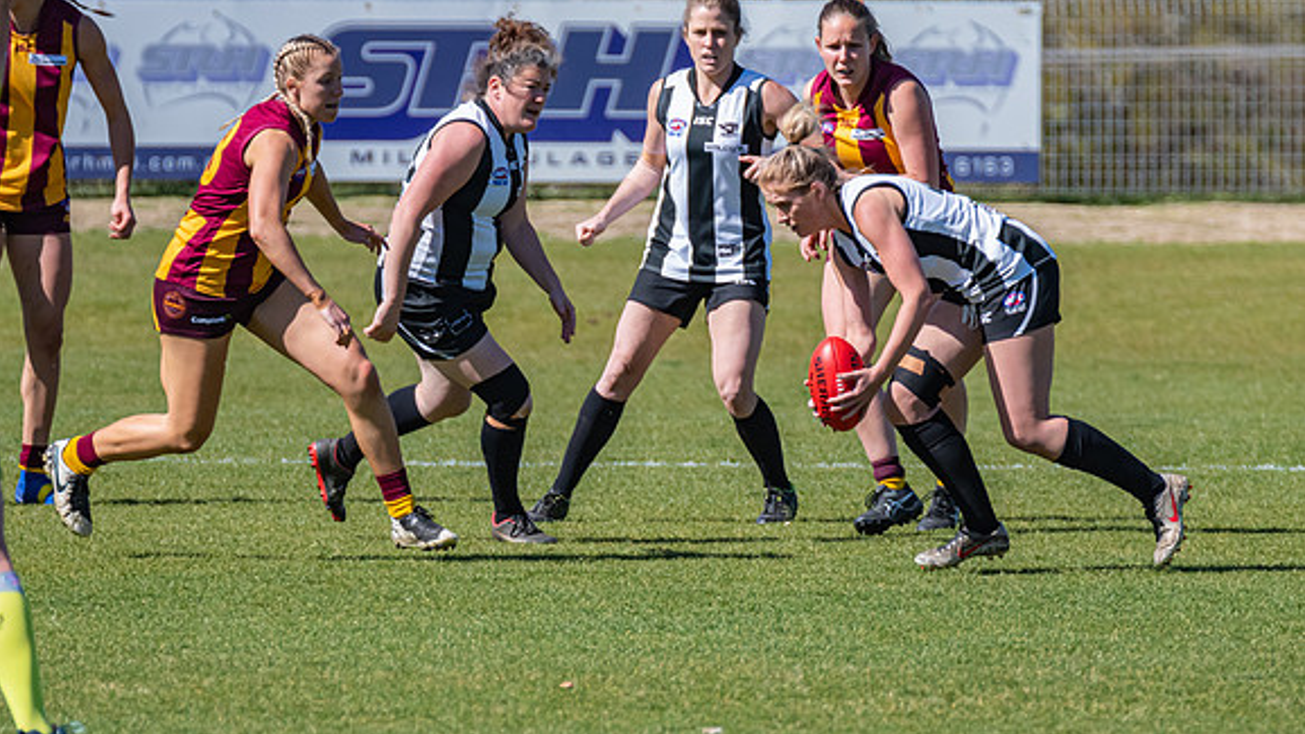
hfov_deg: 2.4
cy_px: 374
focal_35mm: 907
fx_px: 31382
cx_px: 810
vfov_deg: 1.3
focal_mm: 460
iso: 800
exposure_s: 1/3200
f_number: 8
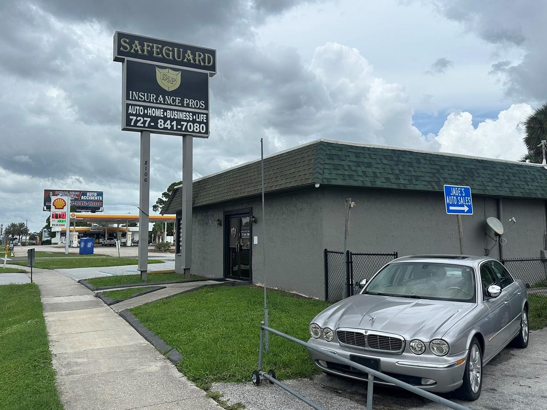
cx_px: 271
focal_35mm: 30
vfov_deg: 46.8
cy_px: 193
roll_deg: -0.3
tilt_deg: +6.8
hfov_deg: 60.0
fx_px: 474
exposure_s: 1/6623
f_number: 1.78
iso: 80
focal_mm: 6.86
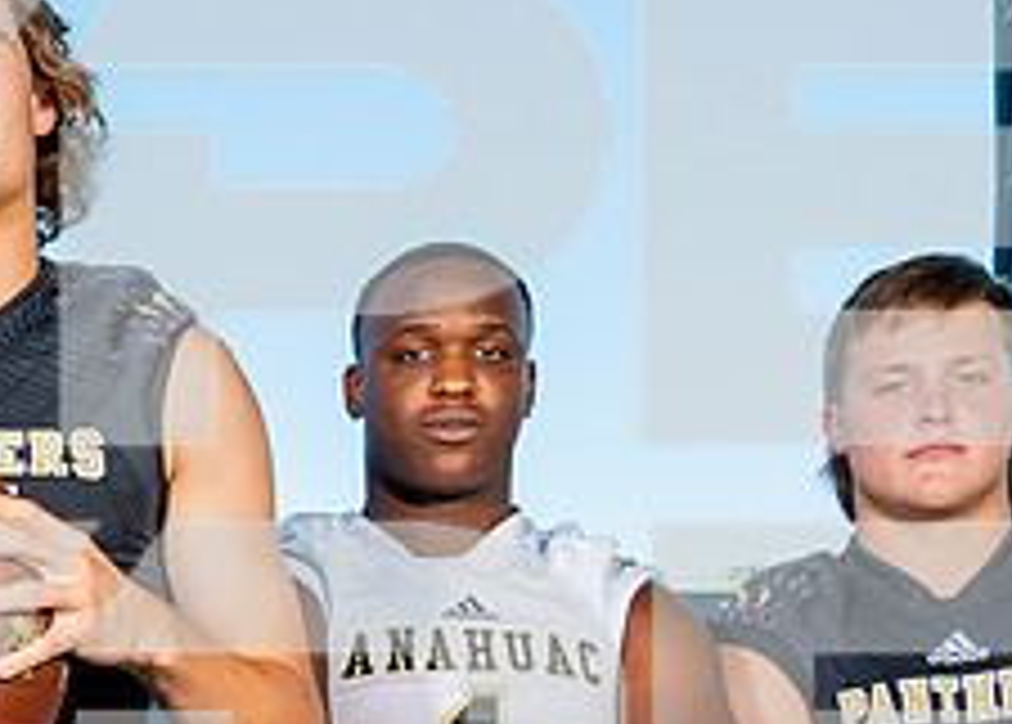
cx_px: -334
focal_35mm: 97
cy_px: 1060
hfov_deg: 18.9
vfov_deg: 13.9
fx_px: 2790
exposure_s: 1/125
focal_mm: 24
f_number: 8
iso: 100
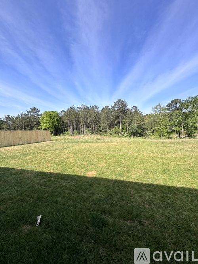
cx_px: 99
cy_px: 132
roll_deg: +2.1
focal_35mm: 14
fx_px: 107
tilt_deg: -2.0
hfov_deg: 85.7
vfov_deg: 102.1
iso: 50
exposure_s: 1/1323
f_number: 2.2
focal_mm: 2.22
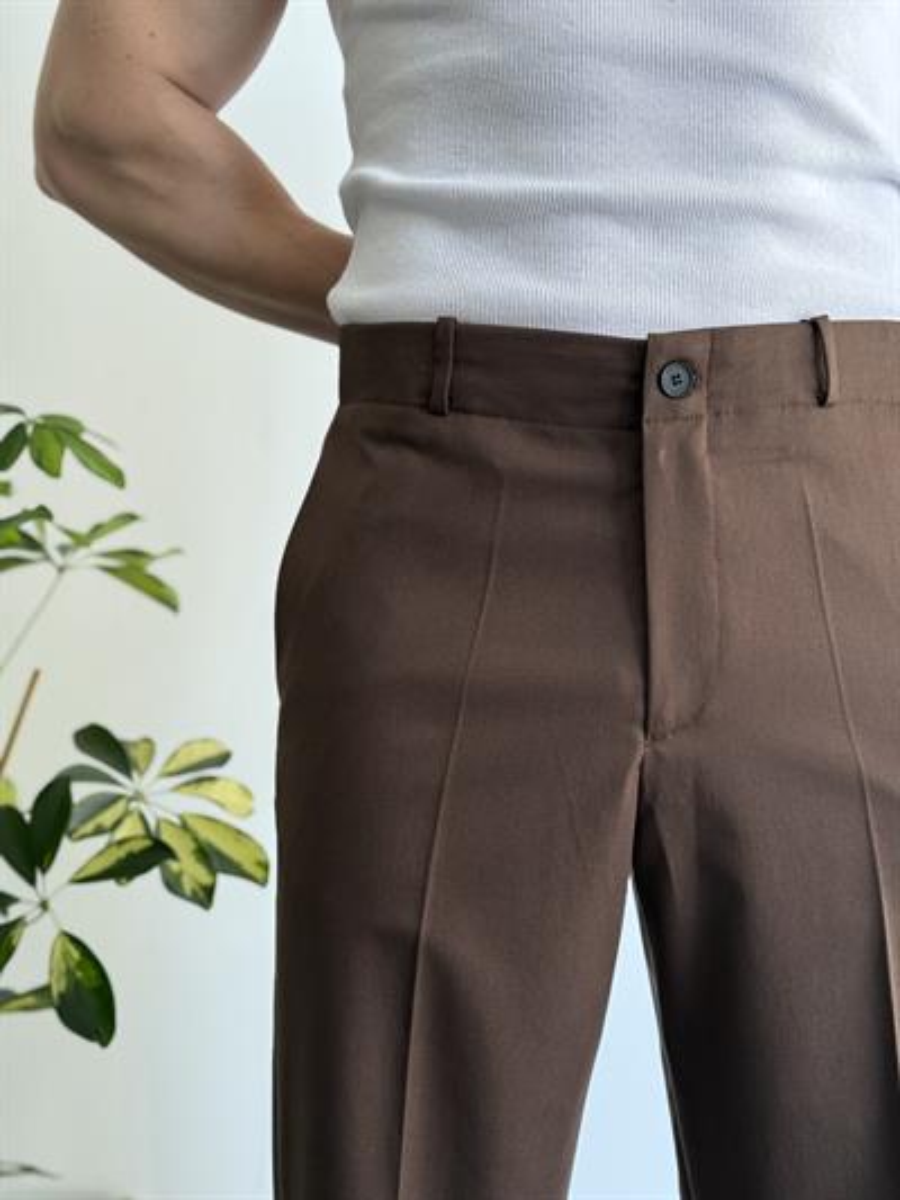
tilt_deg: +1.2
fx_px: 1663
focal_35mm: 48
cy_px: 600
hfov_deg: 30.3
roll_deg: -0.2
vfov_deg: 39.6
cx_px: 450
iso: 200
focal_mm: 6.76
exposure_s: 1/92
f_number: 1.78
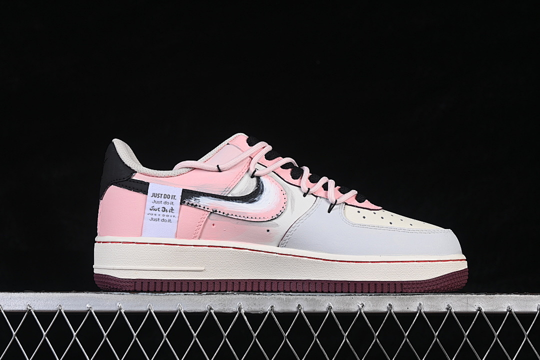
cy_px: 180
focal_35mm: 75
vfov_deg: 18.2
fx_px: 1125
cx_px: 270
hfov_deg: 27.0
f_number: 8
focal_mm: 50
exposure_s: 1/80
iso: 160
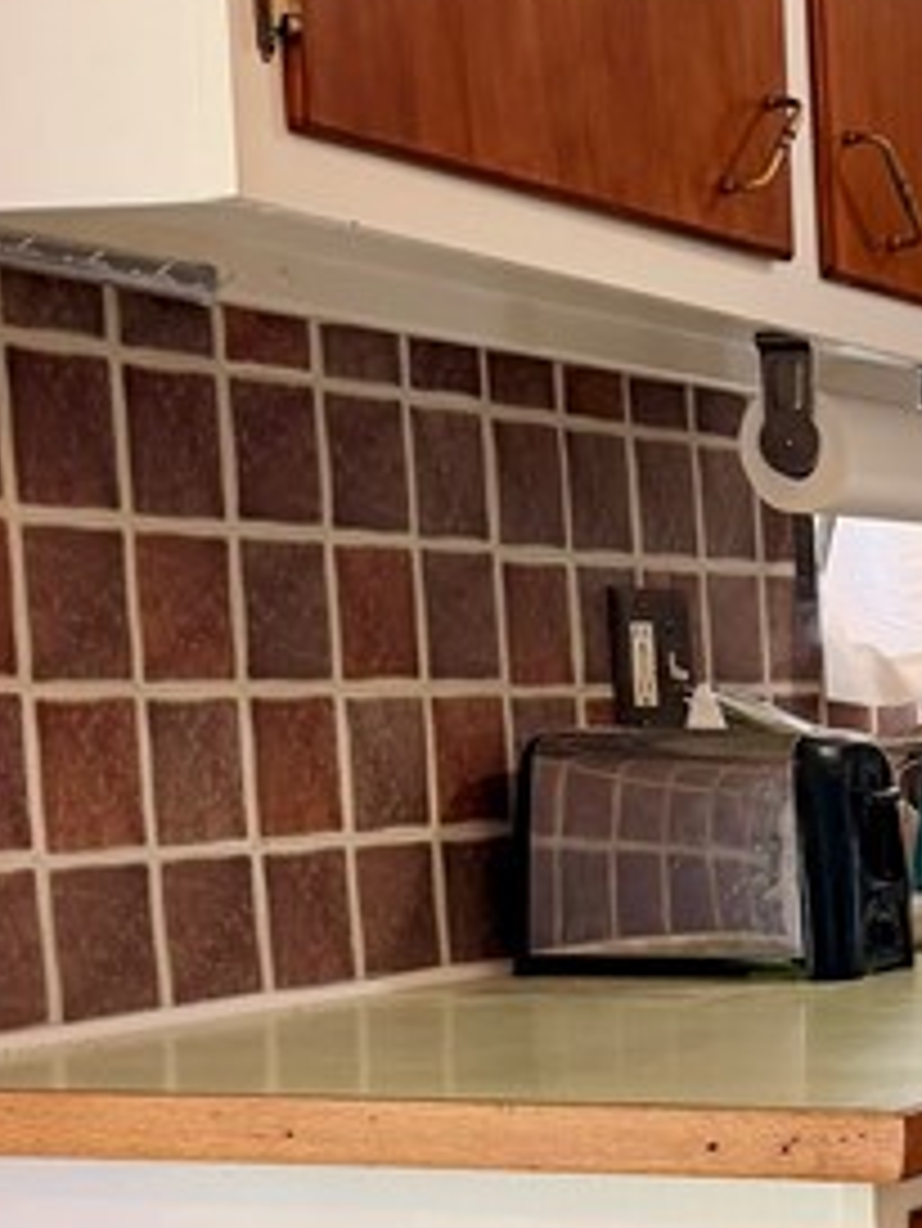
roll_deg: +0.8
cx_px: 1655
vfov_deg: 21.3
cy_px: 1084
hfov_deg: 14.5
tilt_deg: -7.7
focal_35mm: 90
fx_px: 3194
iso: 125
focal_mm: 6.76
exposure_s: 1/60
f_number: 1.78
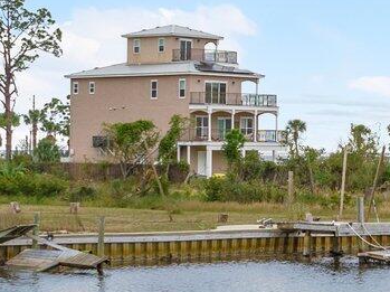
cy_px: 155
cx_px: 516
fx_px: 1587
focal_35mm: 141
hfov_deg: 13.5
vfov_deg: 10.5
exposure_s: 1/240
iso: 100
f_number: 5
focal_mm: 12.29
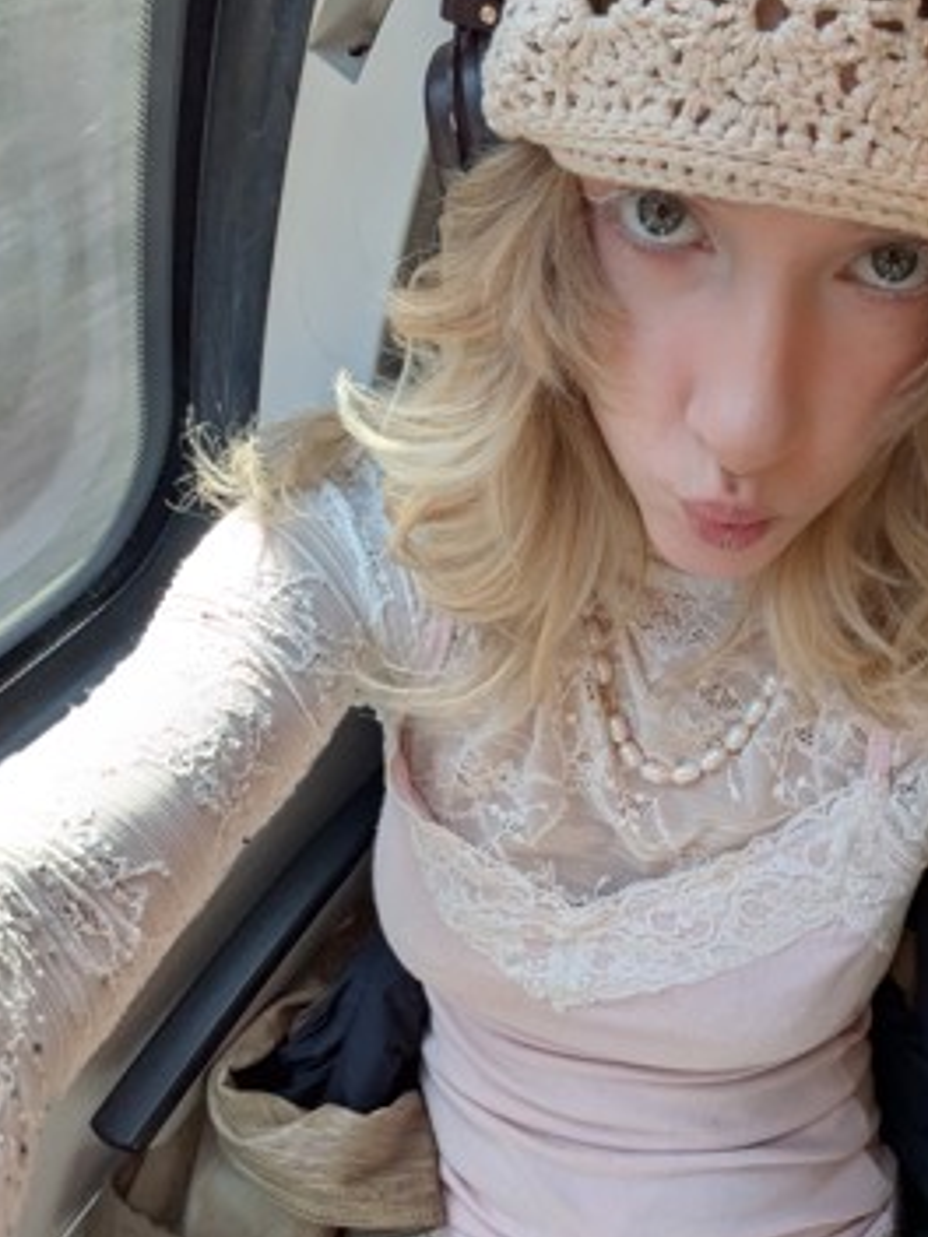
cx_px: 619
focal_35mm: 31
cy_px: 773
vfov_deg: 57.6
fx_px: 1108
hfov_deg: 44.8
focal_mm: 2.74
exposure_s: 1/100
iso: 84
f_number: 2.2
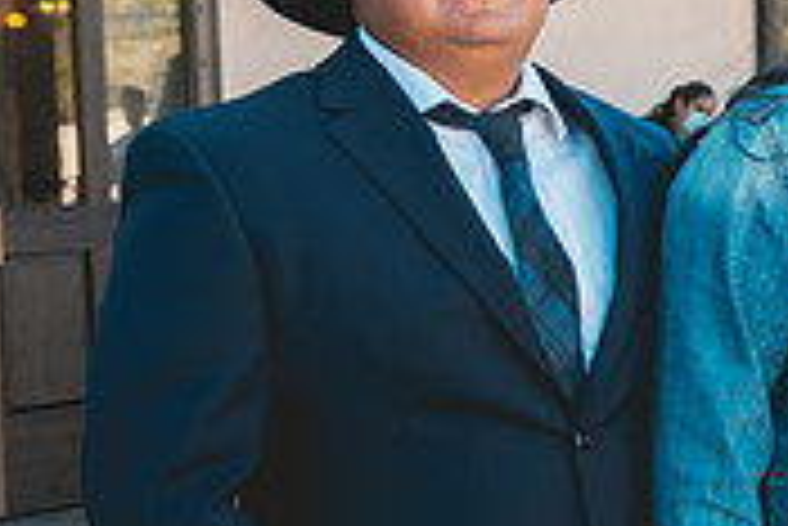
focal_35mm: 116
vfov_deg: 11.8
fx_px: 2541
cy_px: 353
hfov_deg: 16.7
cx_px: 1013
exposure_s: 1/160
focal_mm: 35
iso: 200
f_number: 4
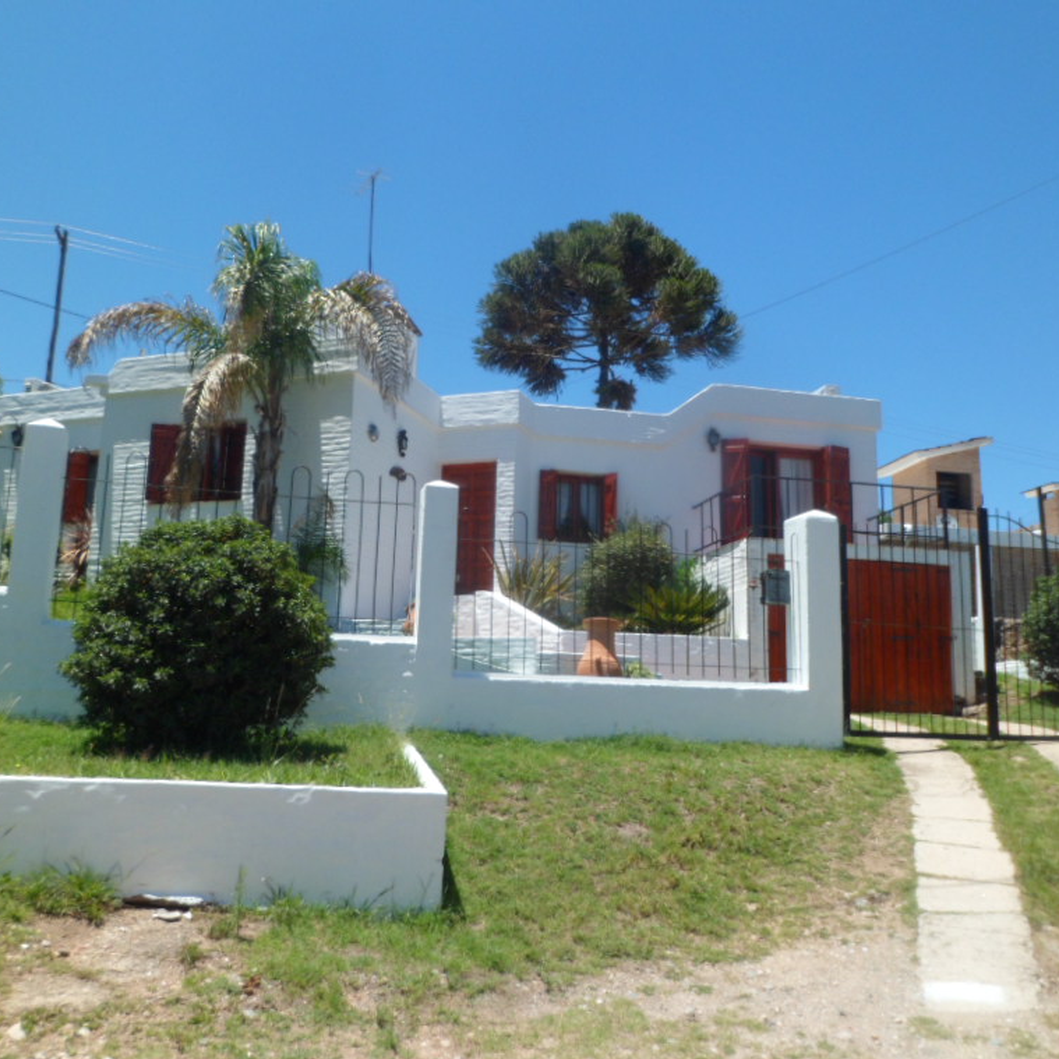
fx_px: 1073
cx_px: 516
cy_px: 525
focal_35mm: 31
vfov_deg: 52.5
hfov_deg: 52.5
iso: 80
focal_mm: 4.9
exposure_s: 1/125
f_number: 9.4
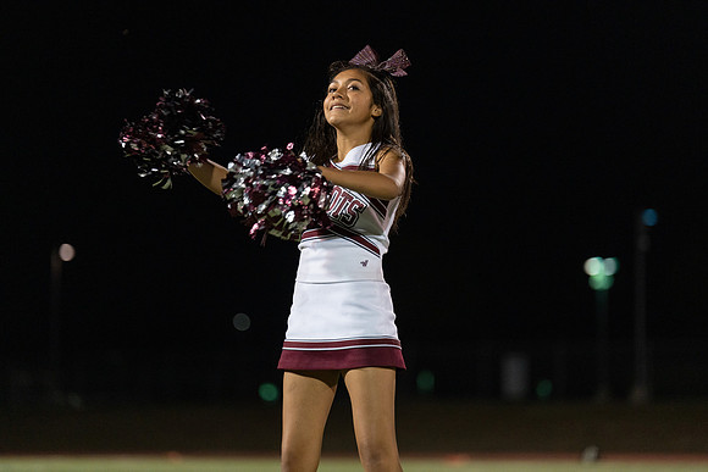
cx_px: 354
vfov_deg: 9.0
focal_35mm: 152
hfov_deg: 13.5
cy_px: 236
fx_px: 2990
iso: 1600
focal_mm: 152
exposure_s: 1/800
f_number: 2.8
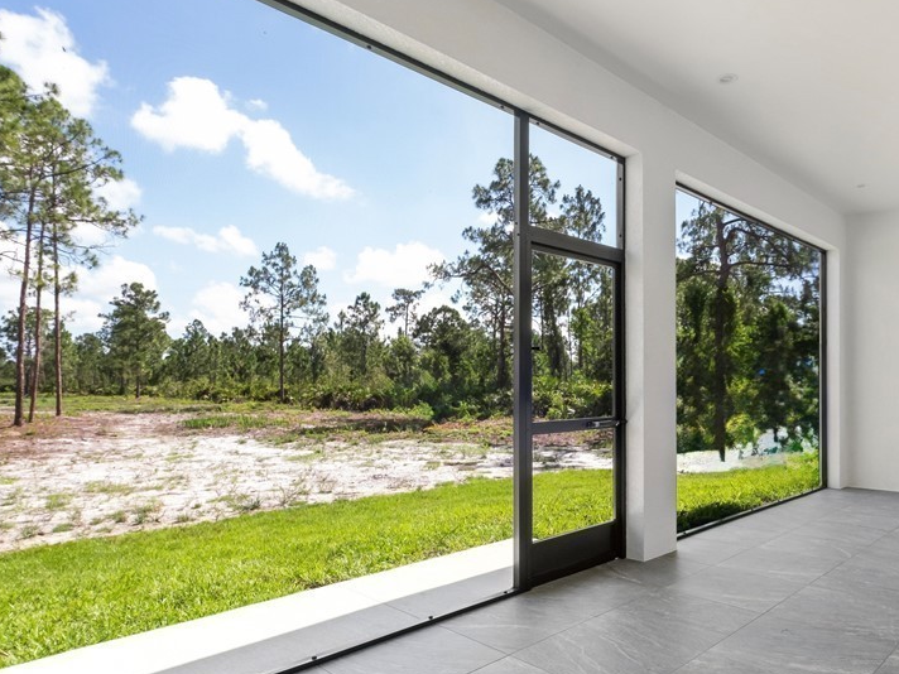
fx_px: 571
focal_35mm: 22
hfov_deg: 75.2
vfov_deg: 60.7
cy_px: 399
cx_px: 557
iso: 640
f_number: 8
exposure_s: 1/180
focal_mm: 10
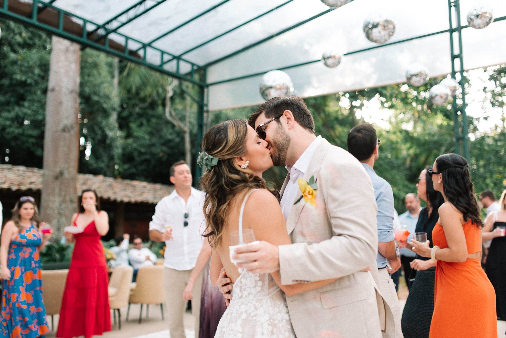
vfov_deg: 37.9
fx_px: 492
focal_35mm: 35
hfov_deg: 54.4
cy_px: 169
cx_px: 253
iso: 400
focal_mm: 35
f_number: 2
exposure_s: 1/1000
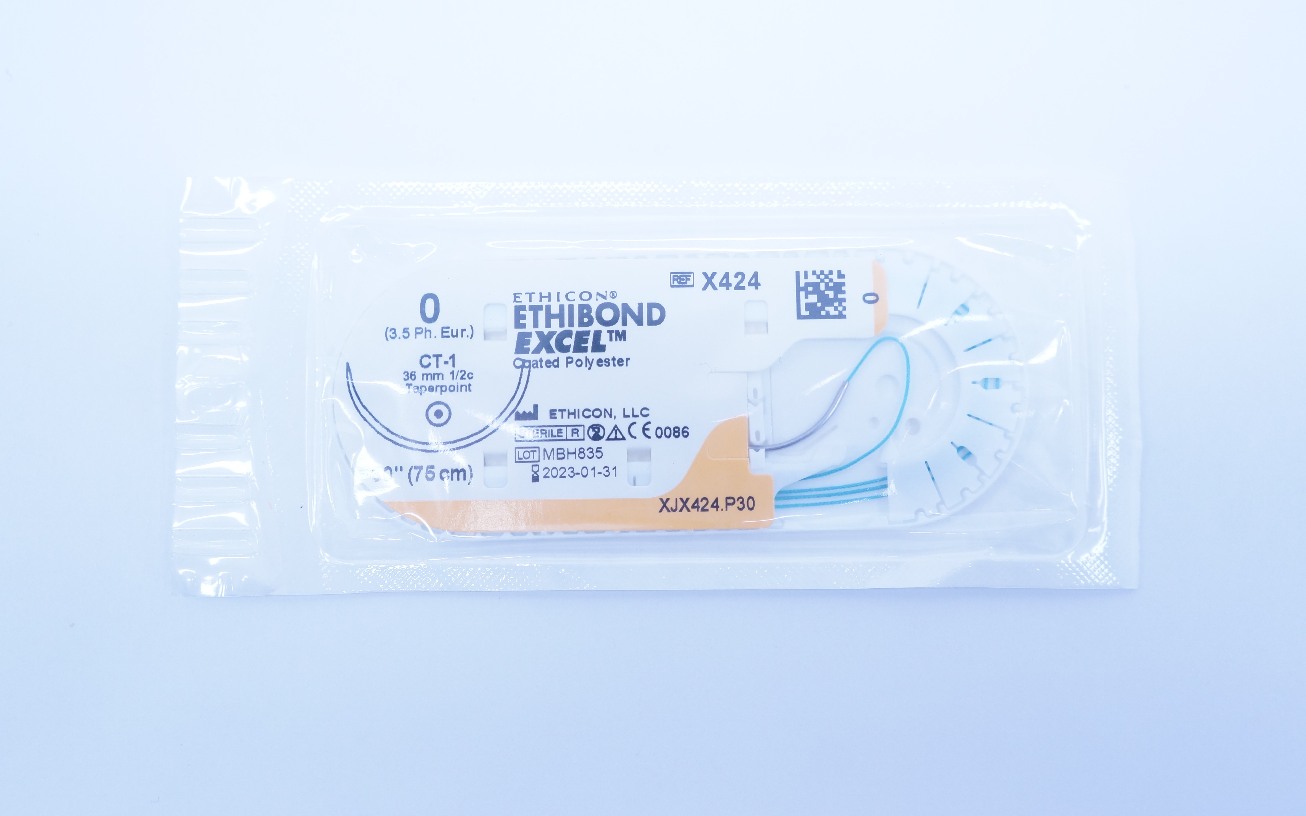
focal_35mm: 40
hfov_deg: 49.3
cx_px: 657
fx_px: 1424
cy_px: 393
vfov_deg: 32.0
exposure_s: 1/200
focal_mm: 26
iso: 800
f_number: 4.5
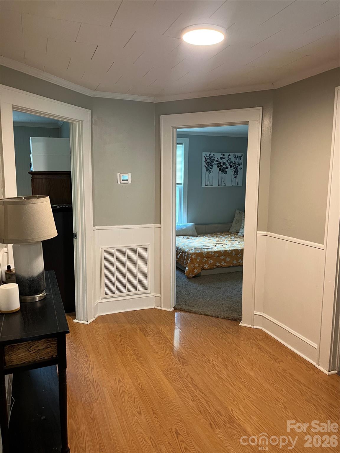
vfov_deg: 67.3
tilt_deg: -7.4
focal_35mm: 26
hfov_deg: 53.1
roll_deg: -0.1
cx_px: 170
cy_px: 226
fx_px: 340
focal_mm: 5.1
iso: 250
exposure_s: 1/60
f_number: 1.6
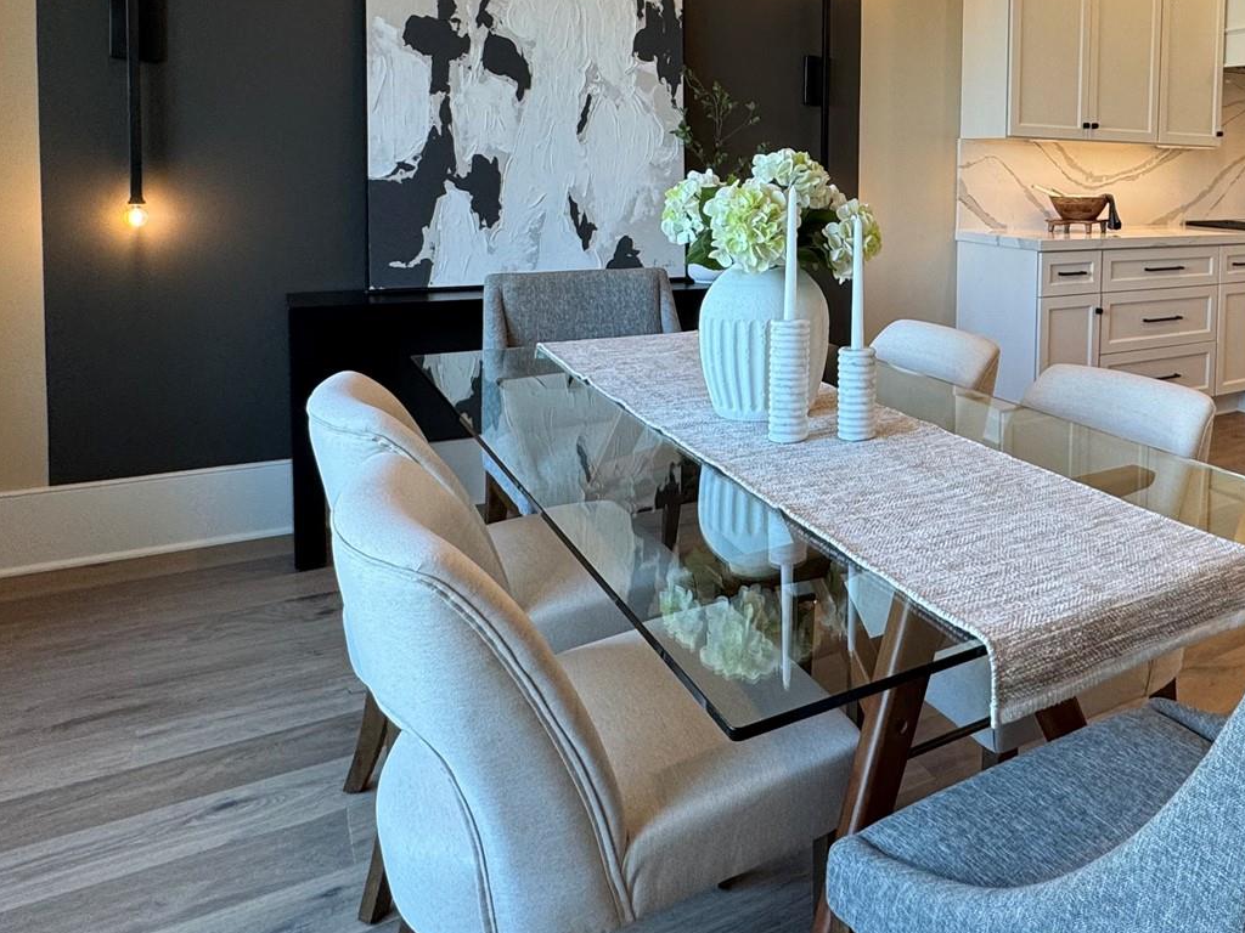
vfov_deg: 47.7
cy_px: 222
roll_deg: -1.6
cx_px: 1024
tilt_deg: -3.2
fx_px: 1007
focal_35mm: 28
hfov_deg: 57.9
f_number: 2.2
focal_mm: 2.22
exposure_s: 1/120
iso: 125
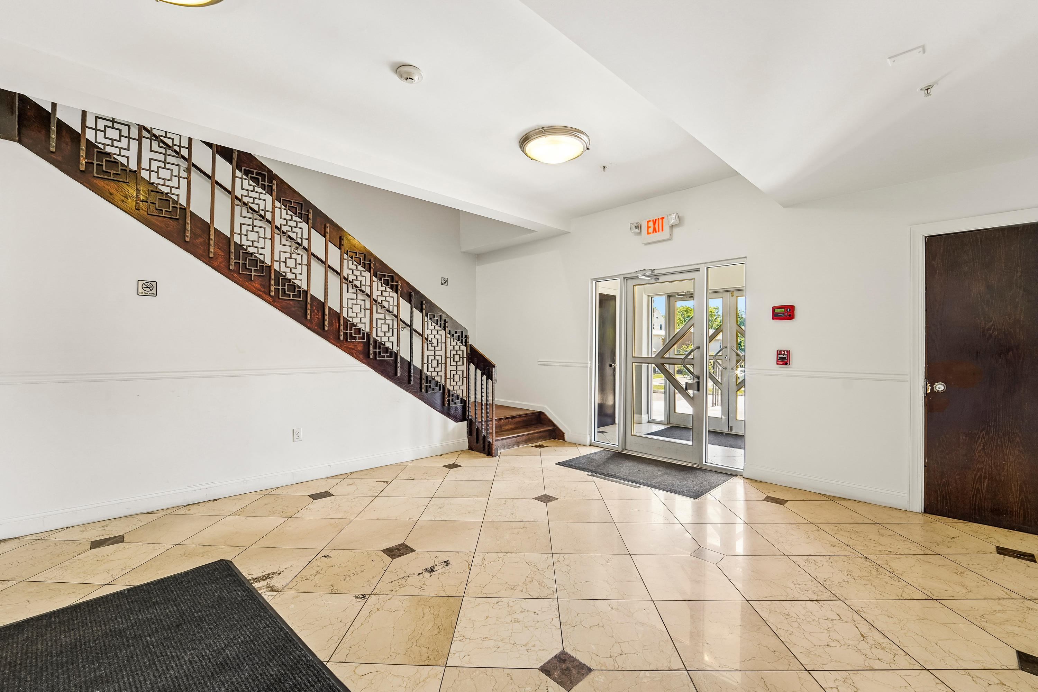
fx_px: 404
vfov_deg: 81.2
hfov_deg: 104.3
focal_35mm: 14
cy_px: 346
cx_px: 519
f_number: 8
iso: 400
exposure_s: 1/13
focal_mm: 14
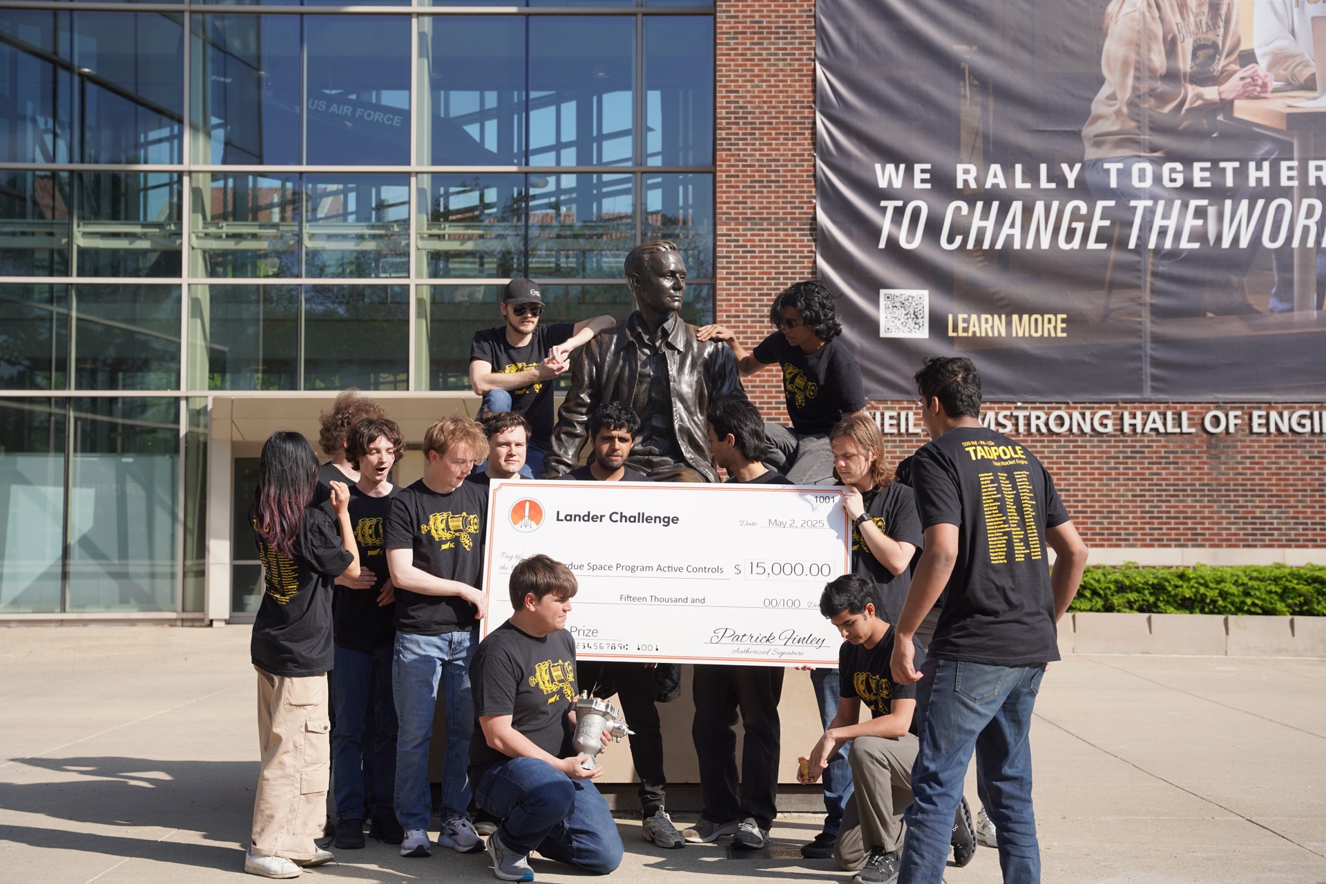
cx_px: 663
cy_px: 442
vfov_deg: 27.0
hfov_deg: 39.7
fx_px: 1838
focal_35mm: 50
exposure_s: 1/640
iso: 100
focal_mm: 49.9
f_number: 4.5
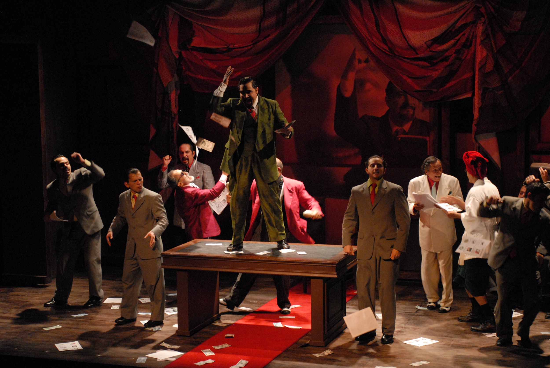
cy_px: 184
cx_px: 275
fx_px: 1101
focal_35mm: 72
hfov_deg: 28.0
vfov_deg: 19.0
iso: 1600
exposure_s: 1/90
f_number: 4.5
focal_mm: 48
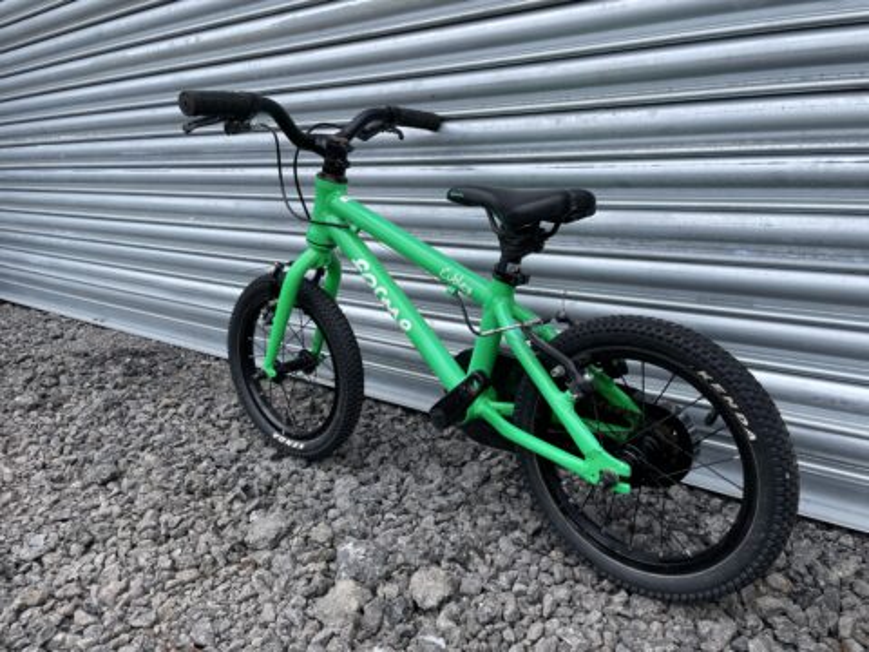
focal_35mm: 26
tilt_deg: -14.1
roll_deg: +2.2
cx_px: 434
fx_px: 653
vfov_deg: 53.1
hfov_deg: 67.3
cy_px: 326
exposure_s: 1/940
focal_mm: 4.2
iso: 32
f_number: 1.6
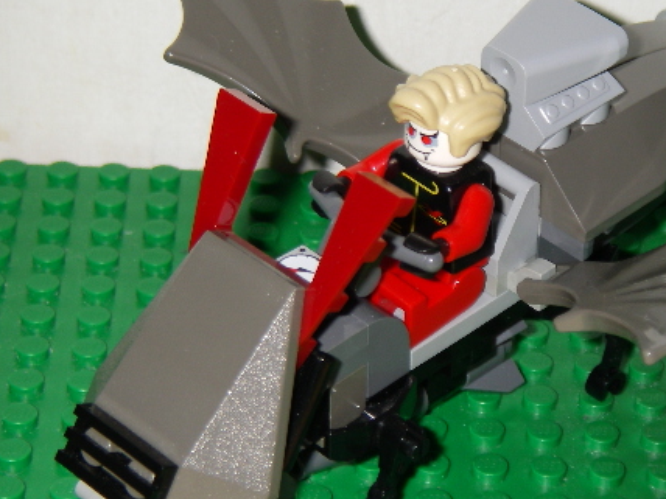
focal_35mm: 124
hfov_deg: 15.9
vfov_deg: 12.0
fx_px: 2386
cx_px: 434
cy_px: 235
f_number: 3.9
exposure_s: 1/80
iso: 80
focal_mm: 13.8
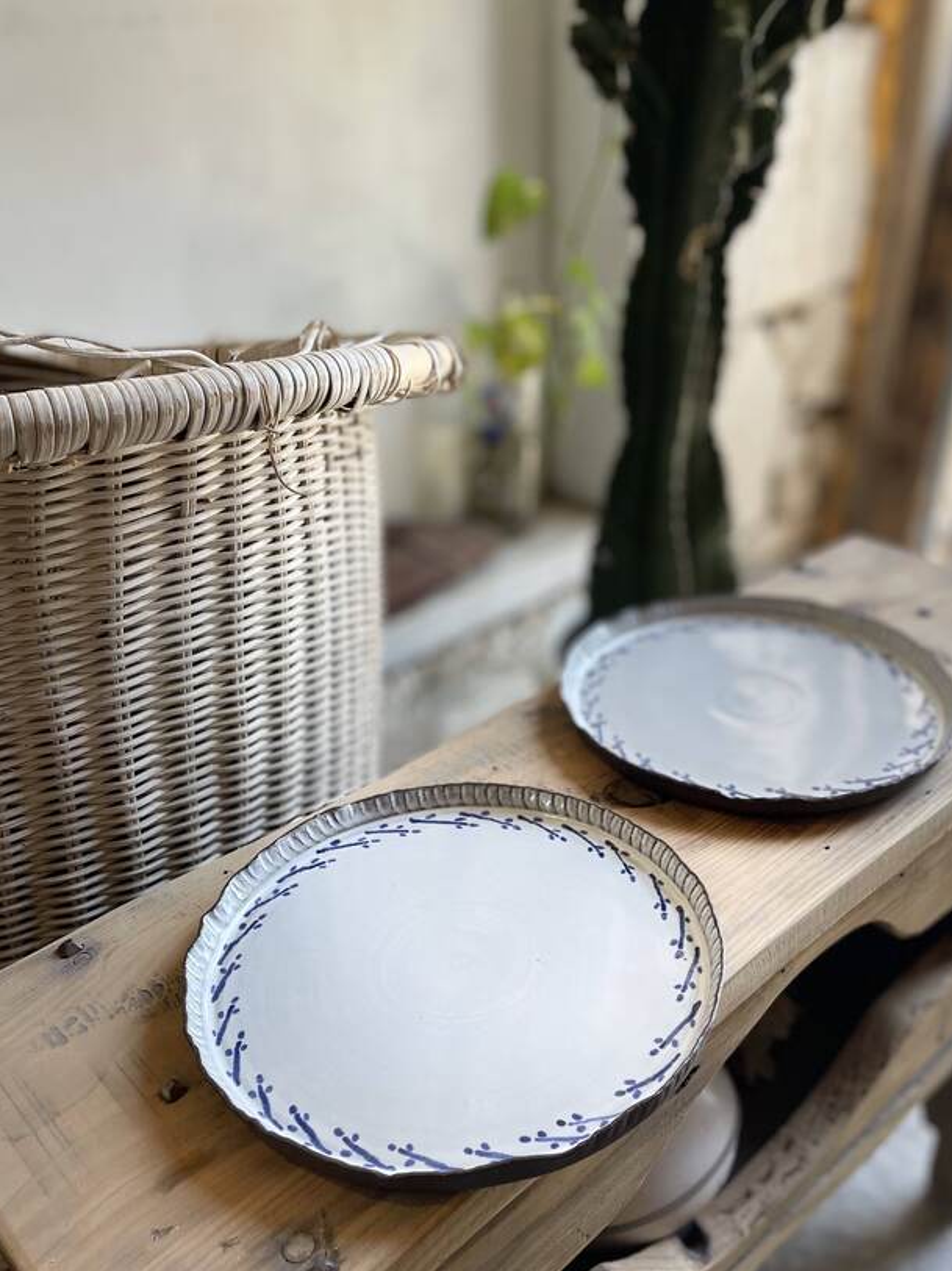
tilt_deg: -31.5
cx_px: 549
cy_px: 680
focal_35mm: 32
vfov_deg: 56.8
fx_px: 1174
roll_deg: -1.3
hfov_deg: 44.0
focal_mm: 4.2
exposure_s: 1/136
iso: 32
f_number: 1.6
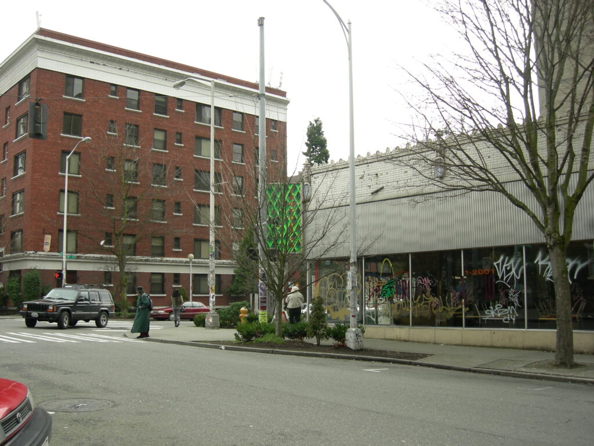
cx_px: 297
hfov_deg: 51.4
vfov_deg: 39.7
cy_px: 223
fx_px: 618
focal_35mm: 36
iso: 64
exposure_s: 1/60.4
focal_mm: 7.5
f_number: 3.4
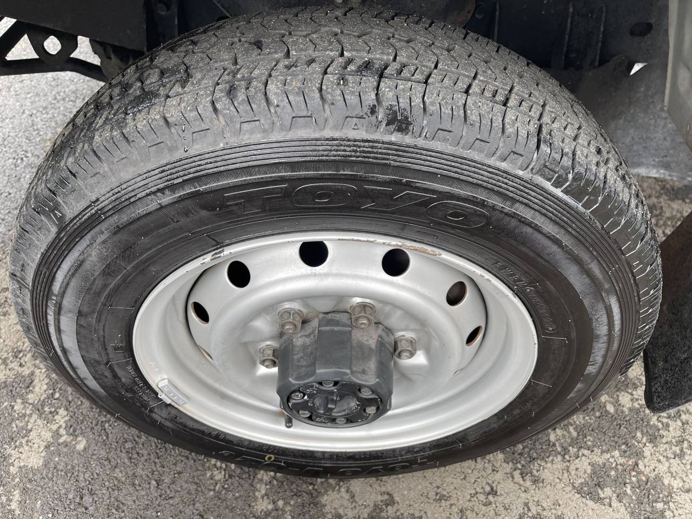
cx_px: 346
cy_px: 260
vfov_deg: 54.9
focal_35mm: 25
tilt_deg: -51.2
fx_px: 500
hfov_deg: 69.4
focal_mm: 5.1
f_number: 1.6
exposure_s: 1/129
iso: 32
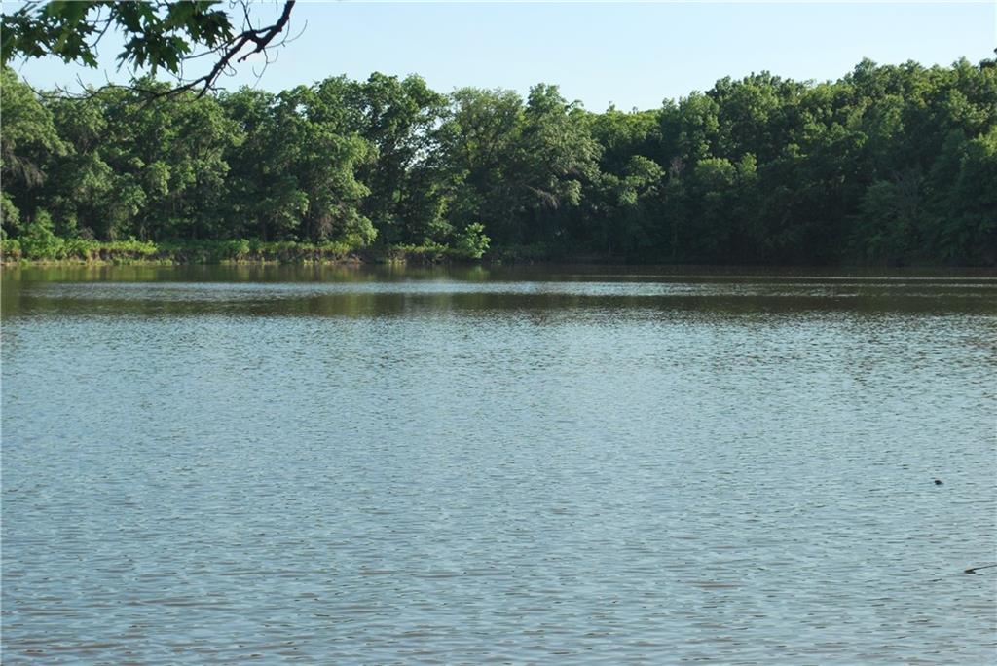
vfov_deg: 16.6
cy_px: 333
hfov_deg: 24.6
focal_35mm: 82
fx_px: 2286
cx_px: 498
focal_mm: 55
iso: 400
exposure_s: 1/500
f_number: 8
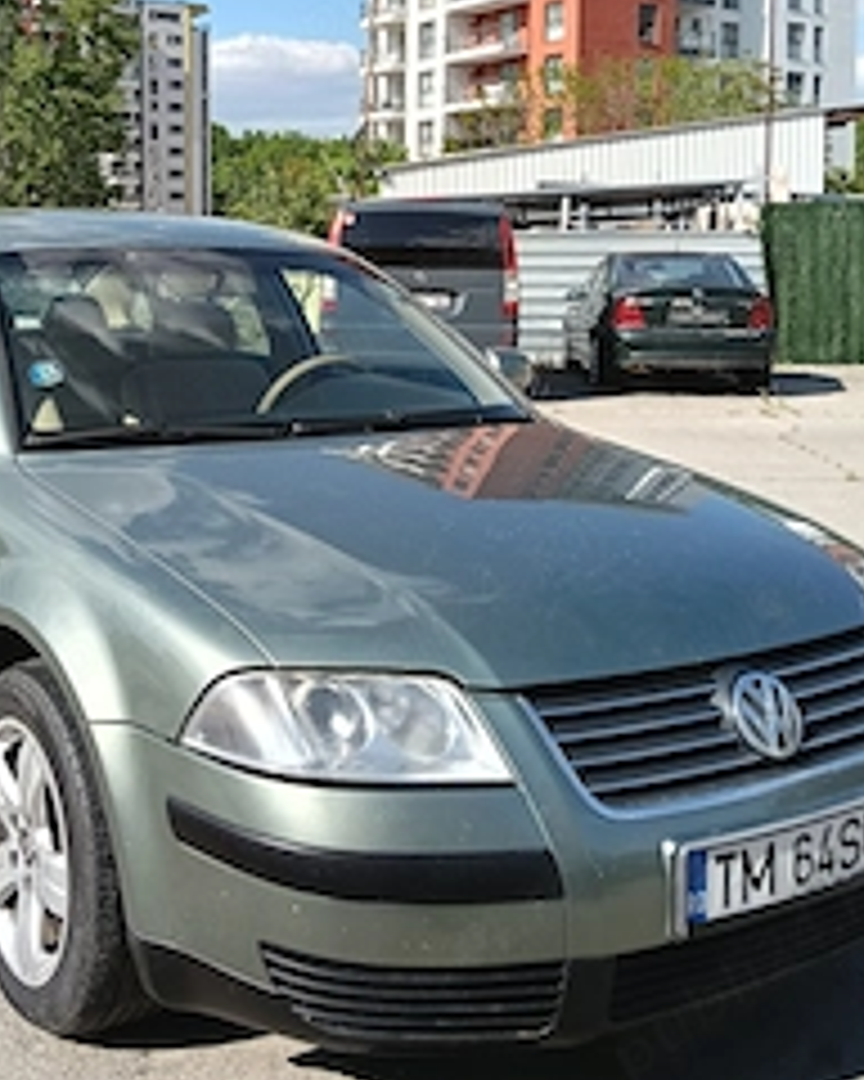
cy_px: 356
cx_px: 284
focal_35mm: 44
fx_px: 1406
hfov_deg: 33.8
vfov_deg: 41.4
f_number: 1.8
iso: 64
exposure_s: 1/571
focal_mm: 3.98
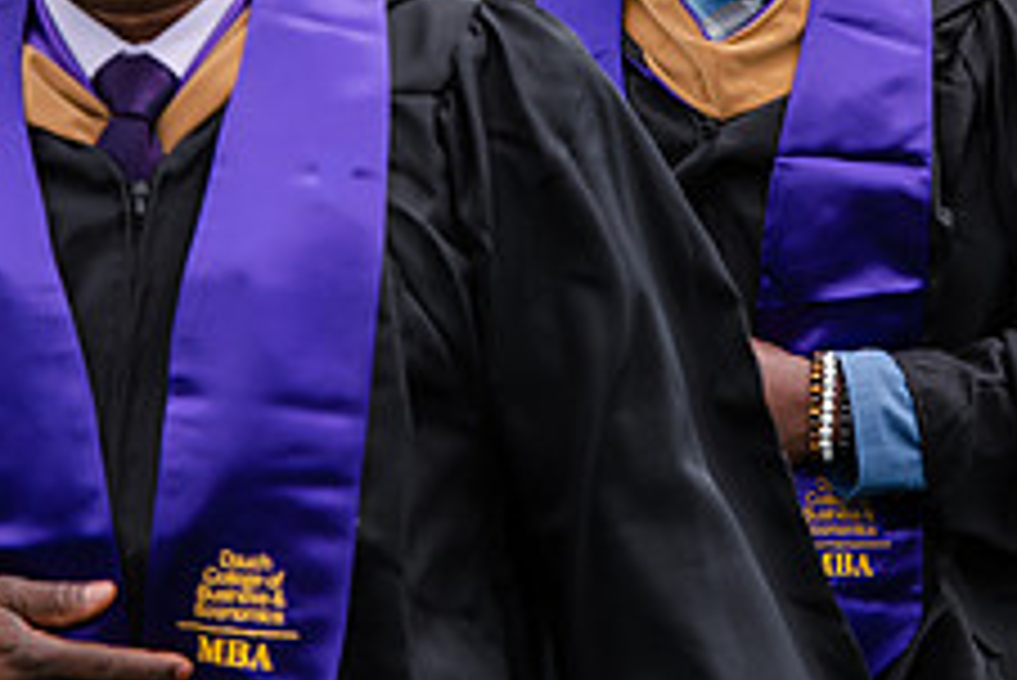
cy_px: 16
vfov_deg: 3.4
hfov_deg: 5.0
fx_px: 11589
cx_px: 729
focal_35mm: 410
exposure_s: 1/640
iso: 400
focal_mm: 160
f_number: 5.6
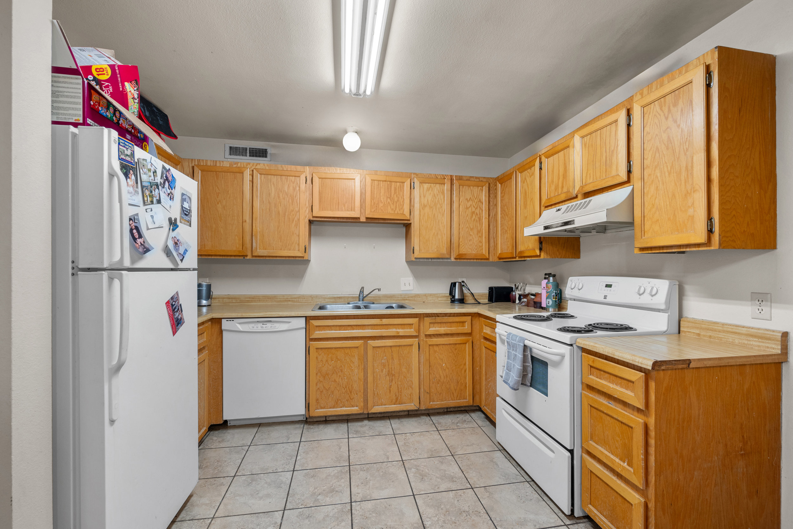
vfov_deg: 75.6
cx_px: 396
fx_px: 342
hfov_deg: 98.5
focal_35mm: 16
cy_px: 264
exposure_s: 1/1.25
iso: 500
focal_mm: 15.5
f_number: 8
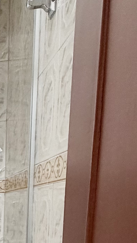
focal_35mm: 63
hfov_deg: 15.0
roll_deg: +2.0
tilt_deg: -9.1
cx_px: -150
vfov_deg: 29.4
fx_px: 407
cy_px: 280
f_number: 2.2
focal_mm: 2.22
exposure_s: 1/60
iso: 320
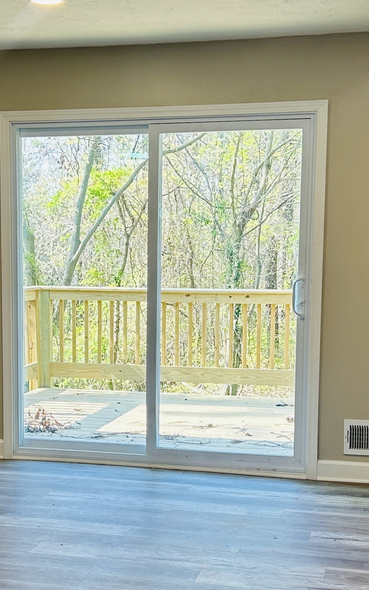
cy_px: 371
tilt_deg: -5.8
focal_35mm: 64
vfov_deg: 31.8
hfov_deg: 20.2
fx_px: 1030
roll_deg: -0.8
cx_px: 108
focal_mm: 5.7
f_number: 1.5
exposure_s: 1/120
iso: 40
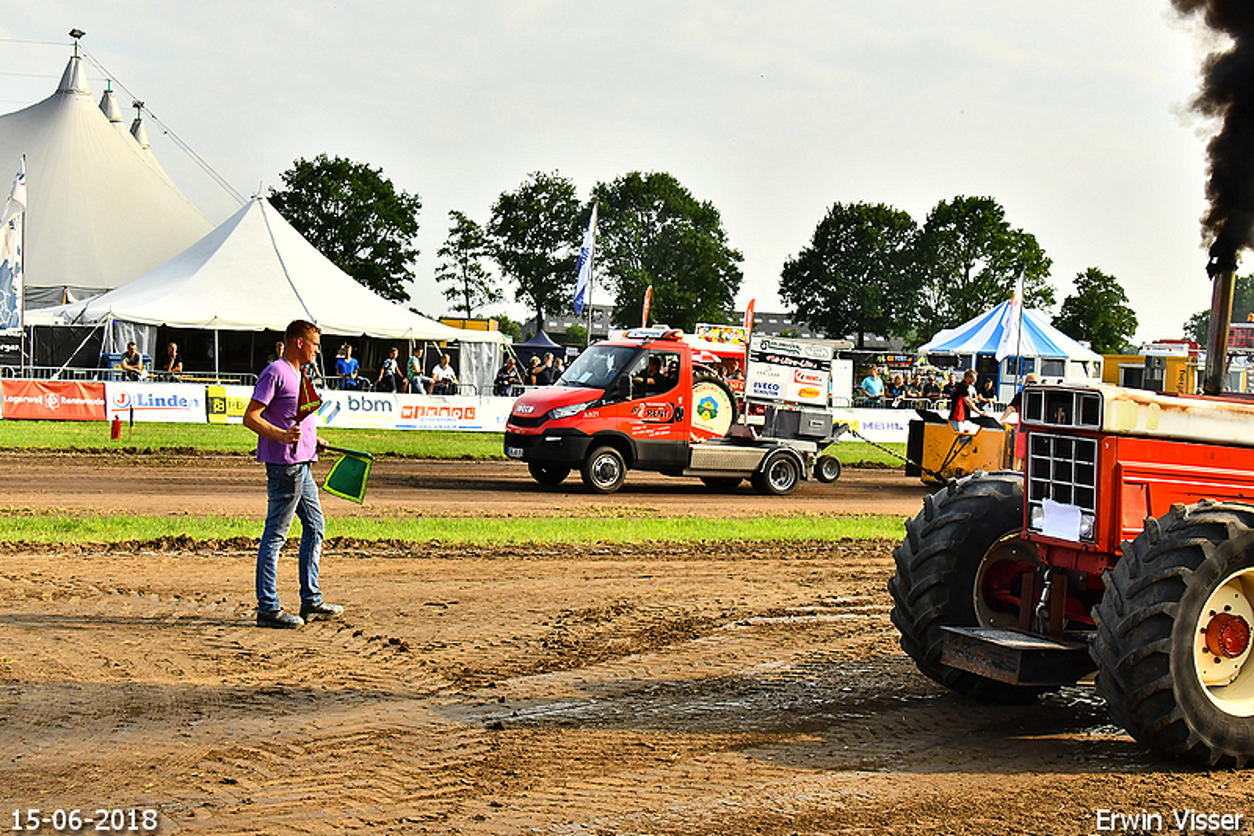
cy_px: 418
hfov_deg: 37.9
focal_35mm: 52
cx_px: 627
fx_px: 1828
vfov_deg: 25.7
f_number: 7.1
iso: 500
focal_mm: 35
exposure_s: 1/1600
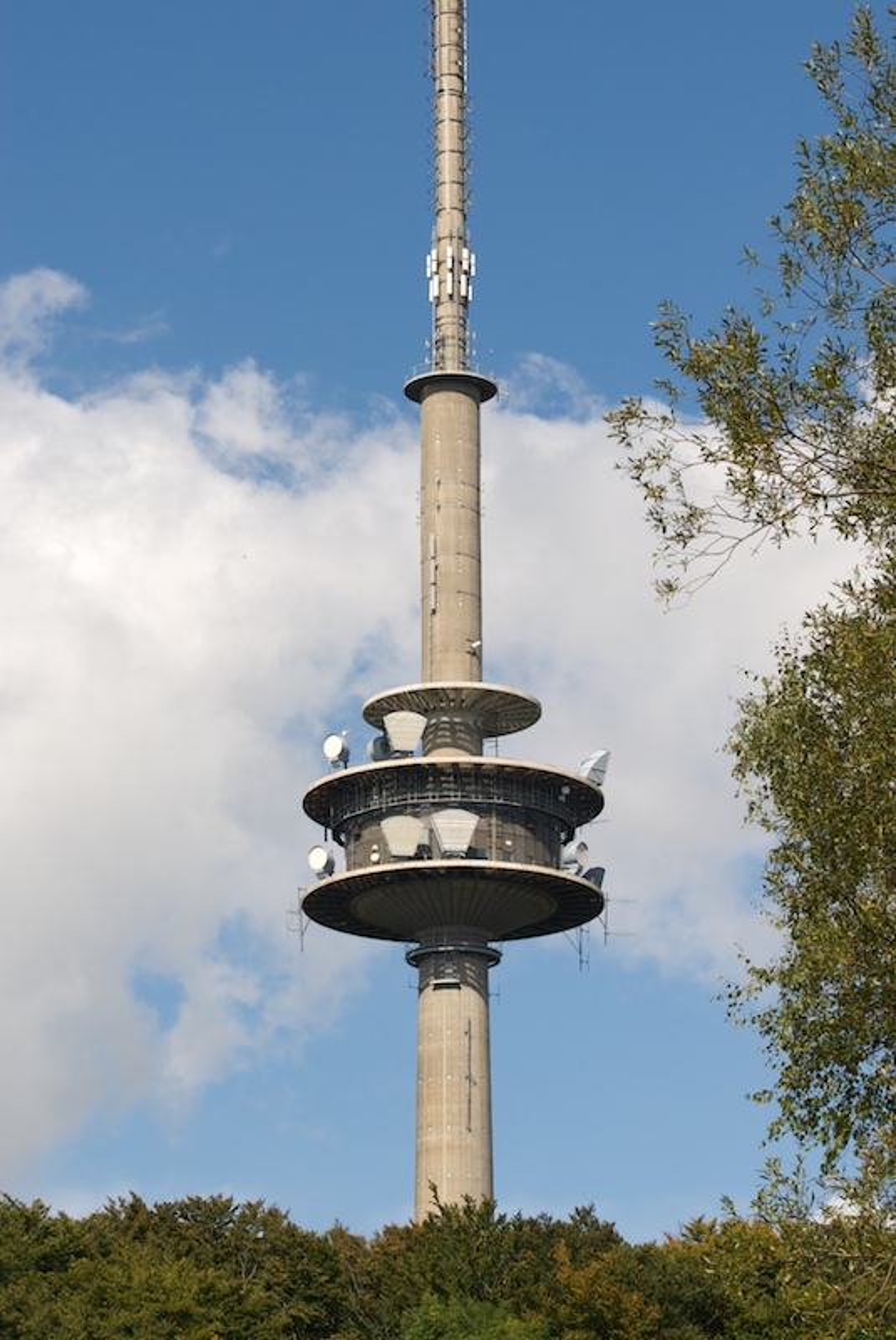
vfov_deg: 19.4
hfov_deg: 13.1
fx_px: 3911
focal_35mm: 105
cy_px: 670
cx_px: 448
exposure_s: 1/350
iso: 100
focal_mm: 70
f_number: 9
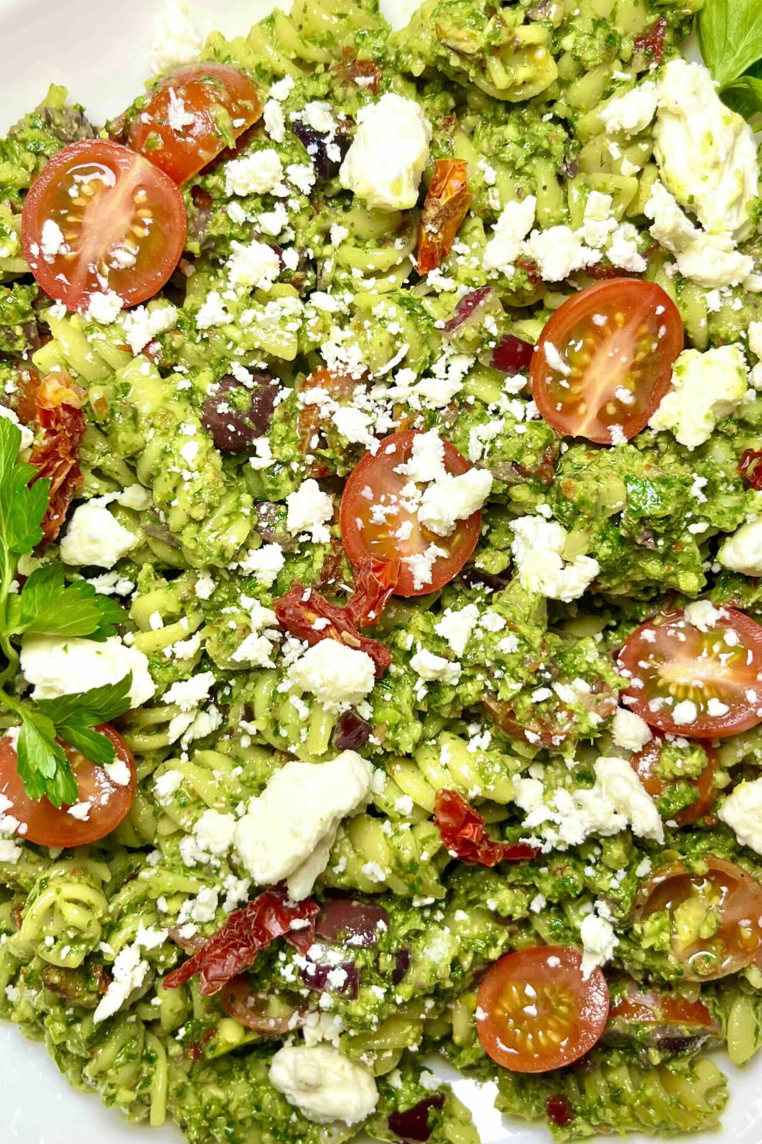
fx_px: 1175
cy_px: 533
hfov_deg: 35.9
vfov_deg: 51.9
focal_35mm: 37
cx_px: 398
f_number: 1.6
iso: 50
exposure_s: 1/520
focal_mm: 5.1
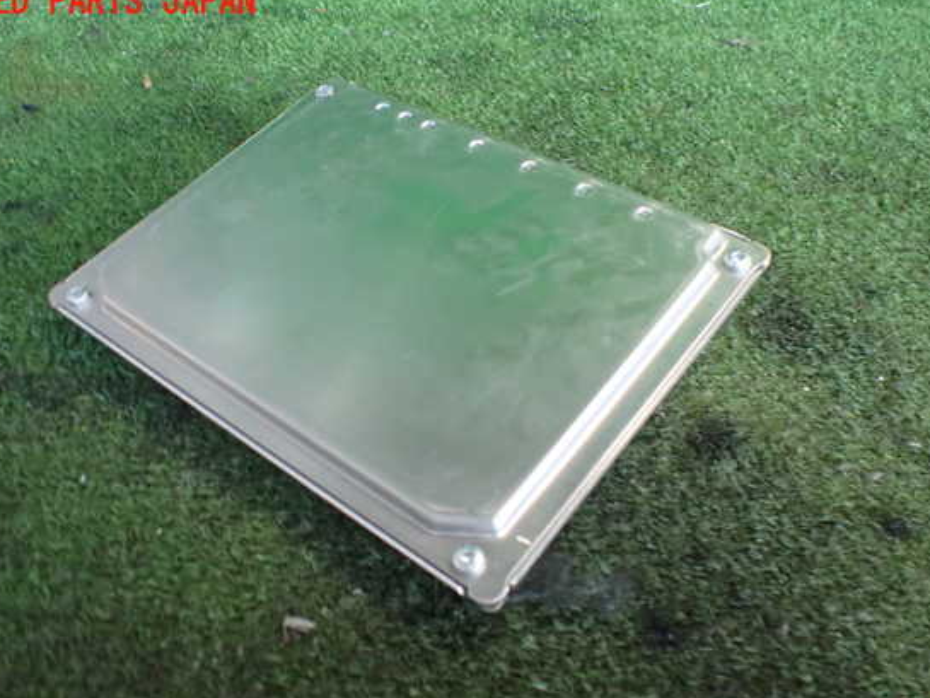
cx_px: 457
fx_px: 887
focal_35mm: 33
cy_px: 365
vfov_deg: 42.9
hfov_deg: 55.3
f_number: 2.3
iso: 800
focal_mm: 5.4
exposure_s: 1/125
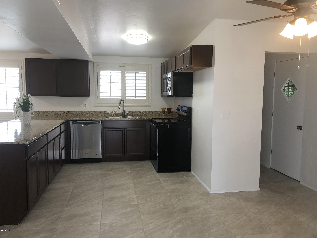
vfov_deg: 49.7
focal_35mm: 28
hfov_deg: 63.4
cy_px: 119
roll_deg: -1.6
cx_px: 158
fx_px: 256
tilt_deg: -5.6
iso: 25
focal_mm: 3.99
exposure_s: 1/30
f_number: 1.8
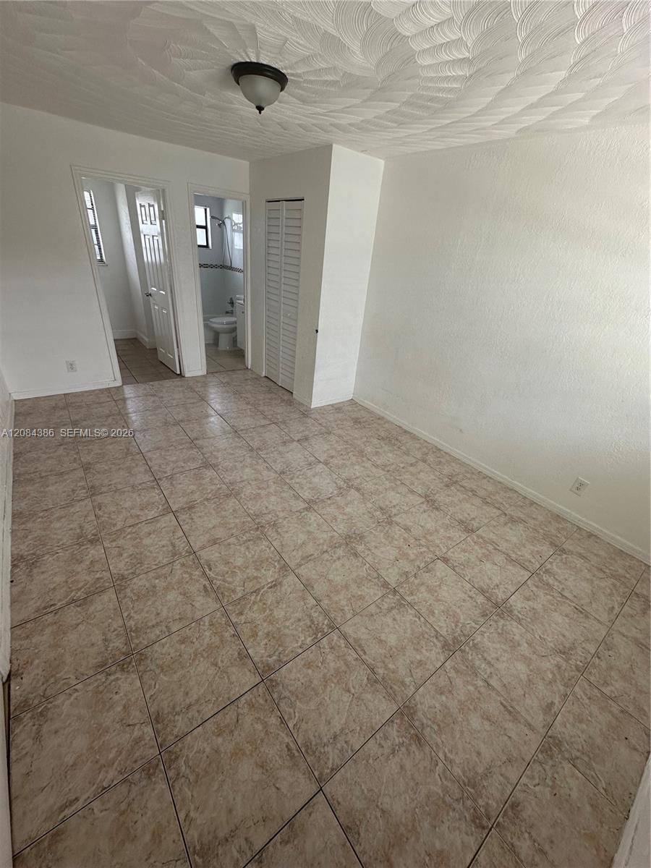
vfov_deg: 102.1
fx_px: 351
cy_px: 434
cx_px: 326
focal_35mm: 14
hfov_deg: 85.7
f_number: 2.2
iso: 100
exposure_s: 1/99
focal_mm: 2.22
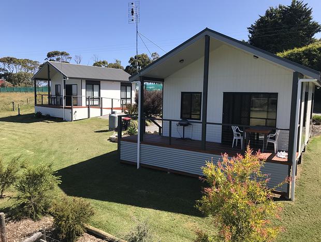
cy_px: 121
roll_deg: -1.5
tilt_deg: -4.9
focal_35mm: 28
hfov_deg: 63.4
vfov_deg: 49.9
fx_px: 260
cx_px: 160
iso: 20
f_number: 1.8
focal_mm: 3.99
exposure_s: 1/1623
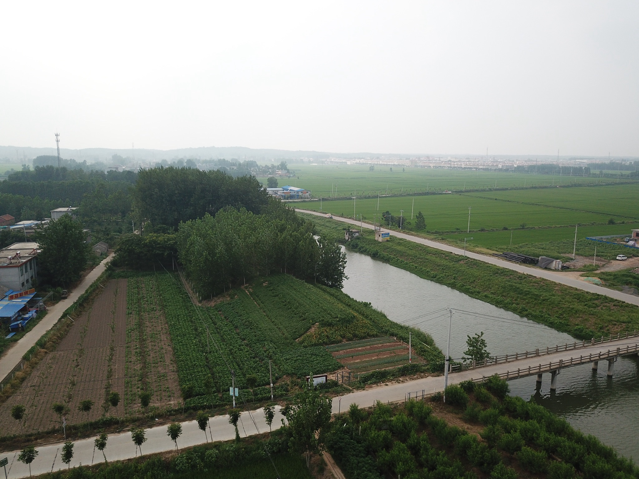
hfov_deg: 67.3
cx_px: 320
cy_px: 240
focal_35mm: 26
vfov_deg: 53.1
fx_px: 480
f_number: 2.2
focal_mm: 4.73
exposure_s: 1/1289
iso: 100
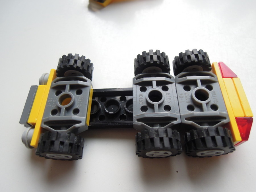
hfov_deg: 71.6
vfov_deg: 56.8
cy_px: 96
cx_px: 128
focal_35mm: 24
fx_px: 177
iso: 160
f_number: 2.2
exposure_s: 1/320
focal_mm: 4.3
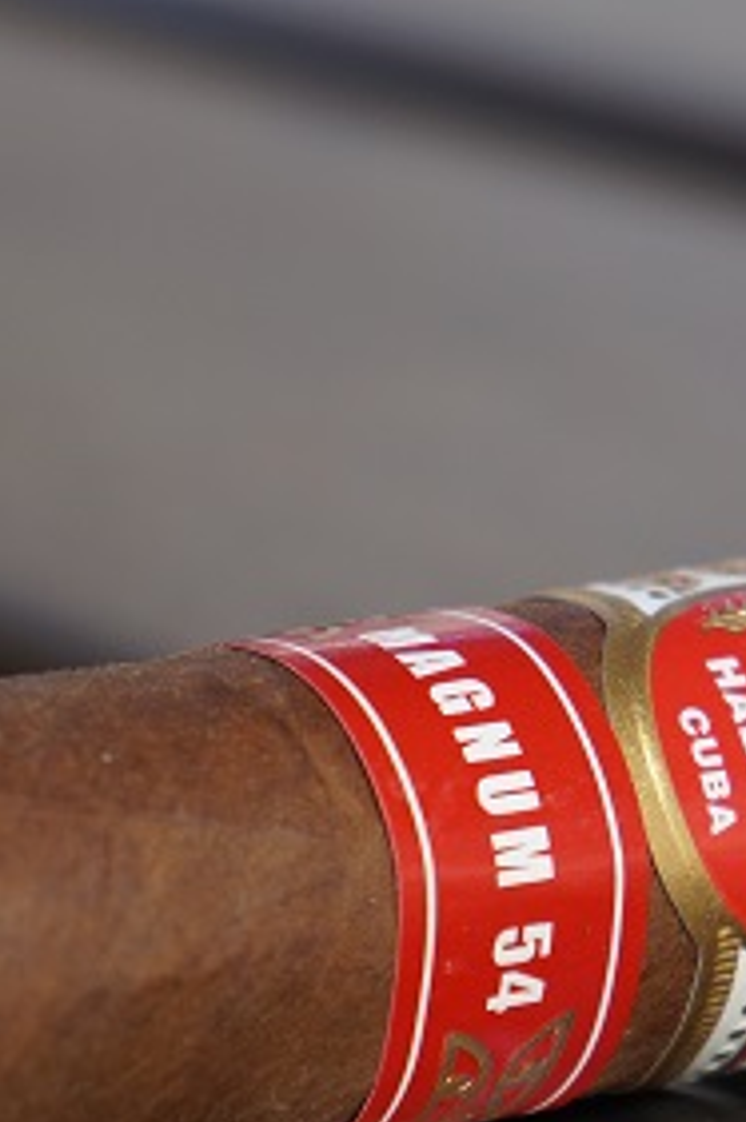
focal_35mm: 205
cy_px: 860
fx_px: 6387
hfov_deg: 6.7
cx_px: 239
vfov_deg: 10.0
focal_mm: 55
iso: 200
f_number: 5.6
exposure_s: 1/100
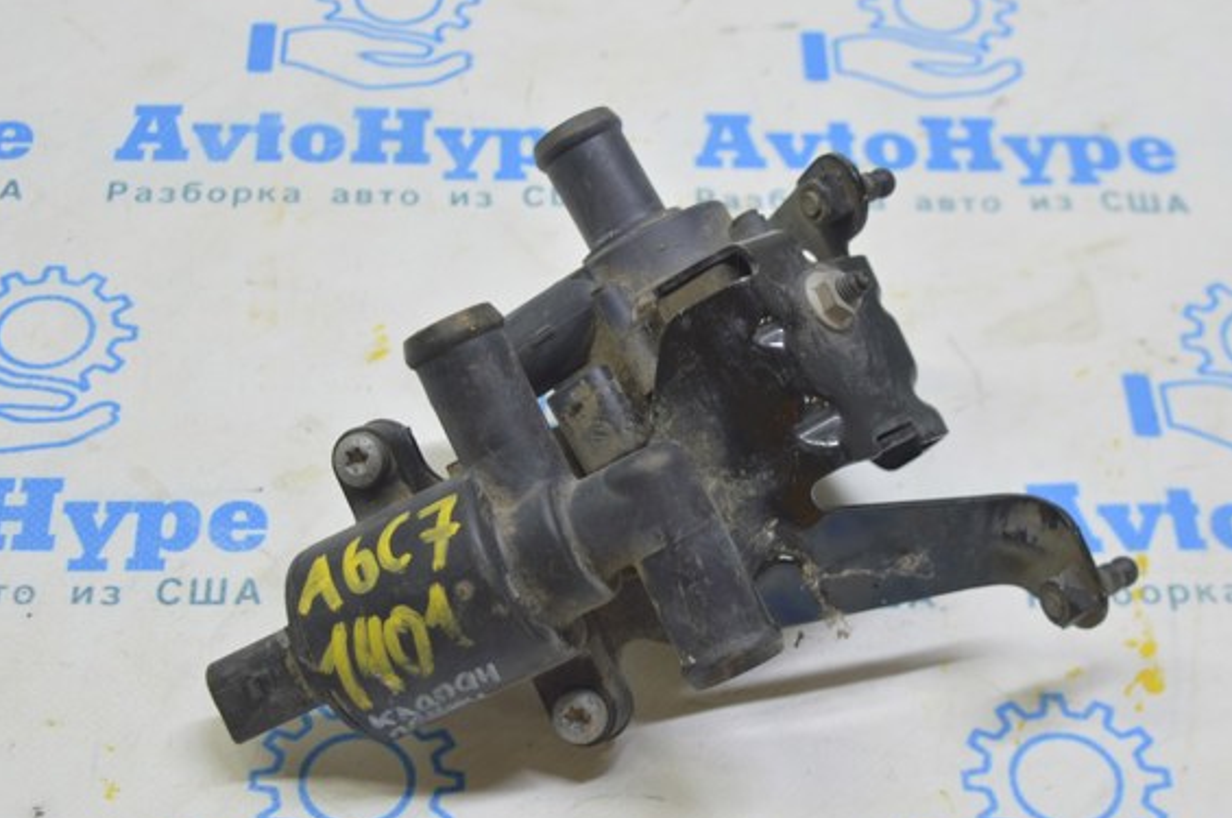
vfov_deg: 20.0
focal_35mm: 68
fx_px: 2324
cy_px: 440
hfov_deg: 29.7
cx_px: 608
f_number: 5.6
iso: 400
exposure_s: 1/20
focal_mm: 40
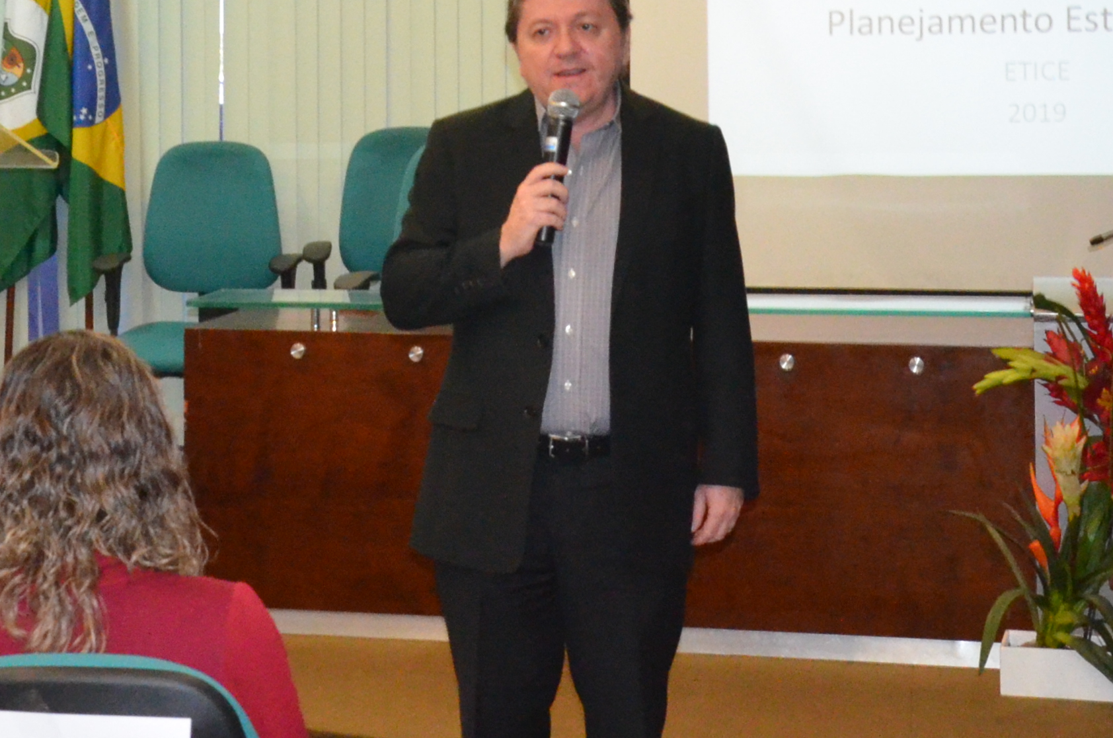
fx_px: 2438
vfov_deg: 16.8
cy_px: -36
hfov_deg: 25.6
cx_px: 391
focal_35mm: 79
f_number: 7.1
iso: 3200
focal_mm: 18
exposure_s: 1/100
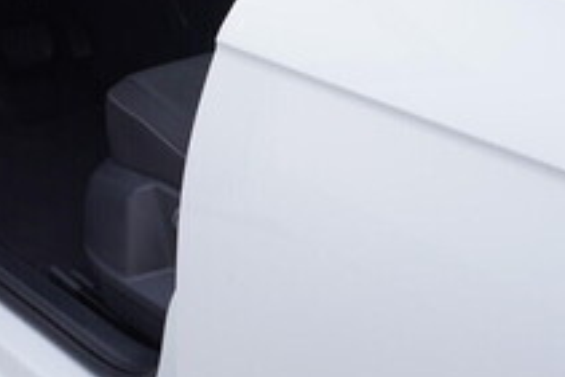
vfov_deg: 14.3
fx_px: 1476
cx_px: -91
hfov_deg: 20.4
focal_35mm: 94
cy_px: -36
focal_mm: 24
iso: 125
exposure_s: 1/60
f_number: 3.5
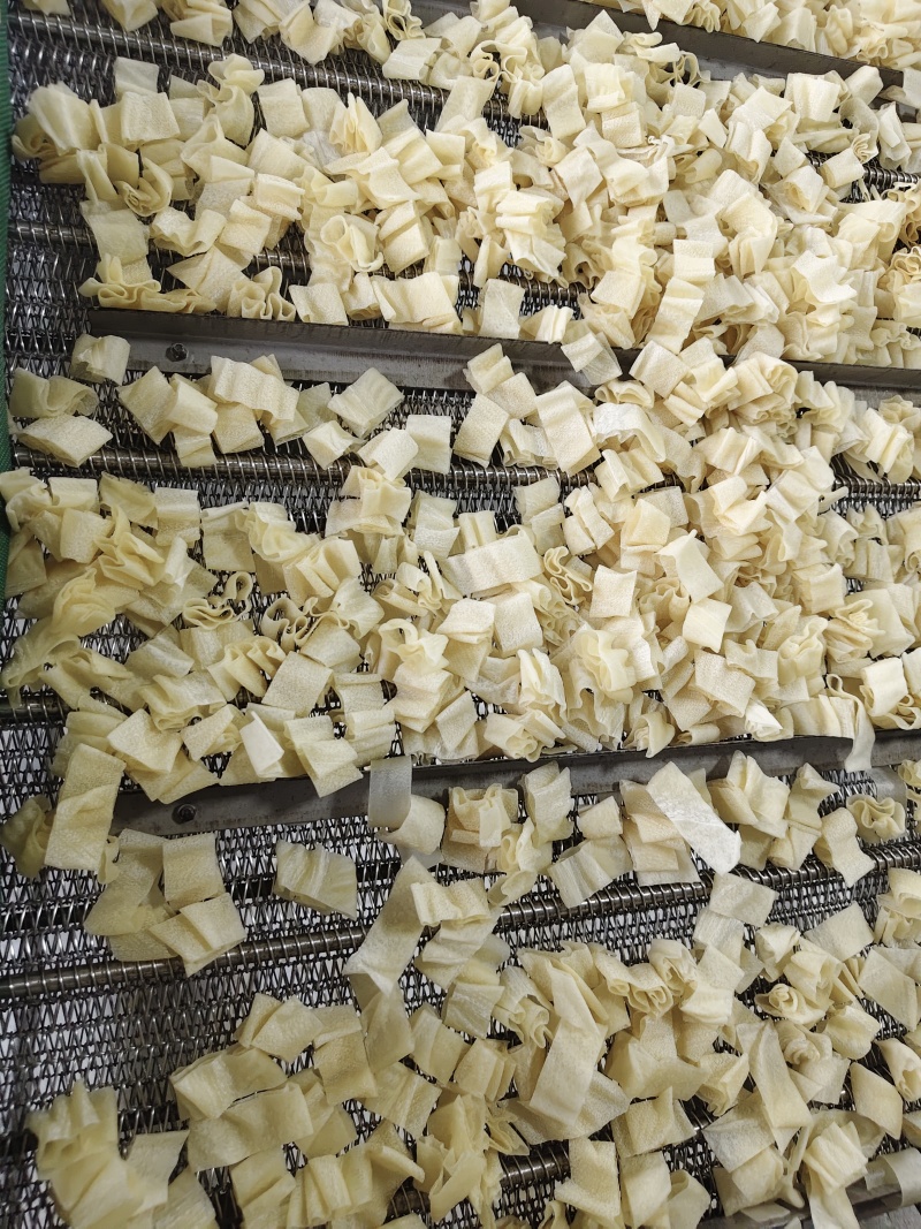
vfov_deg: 73.9
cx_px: 460
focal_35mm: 23
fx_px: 816
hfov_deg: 58.9
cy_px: 614
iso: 772
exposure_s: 1/100
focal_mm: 5.56
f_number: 1.88
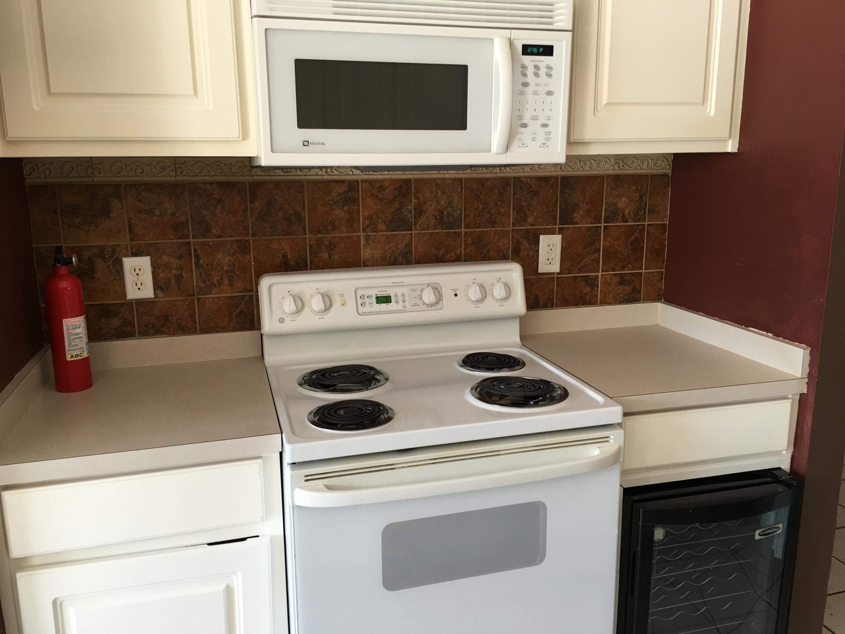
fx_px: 708
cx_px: 422
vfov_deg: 48.2
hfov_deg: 61.7
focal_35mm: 29
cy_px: 317
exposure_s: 1/15
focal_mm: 4.15
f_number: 2.2
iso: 25
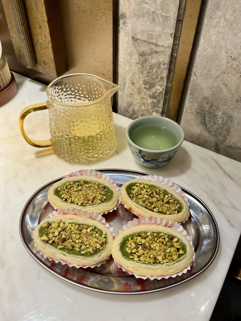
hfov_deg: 53.1
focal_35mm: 26
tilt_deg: -45.7
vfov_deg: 67.3
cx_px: 120
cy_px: 160
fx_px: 241
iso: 80
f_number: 1.6
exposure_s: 1/100
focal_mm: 5.1
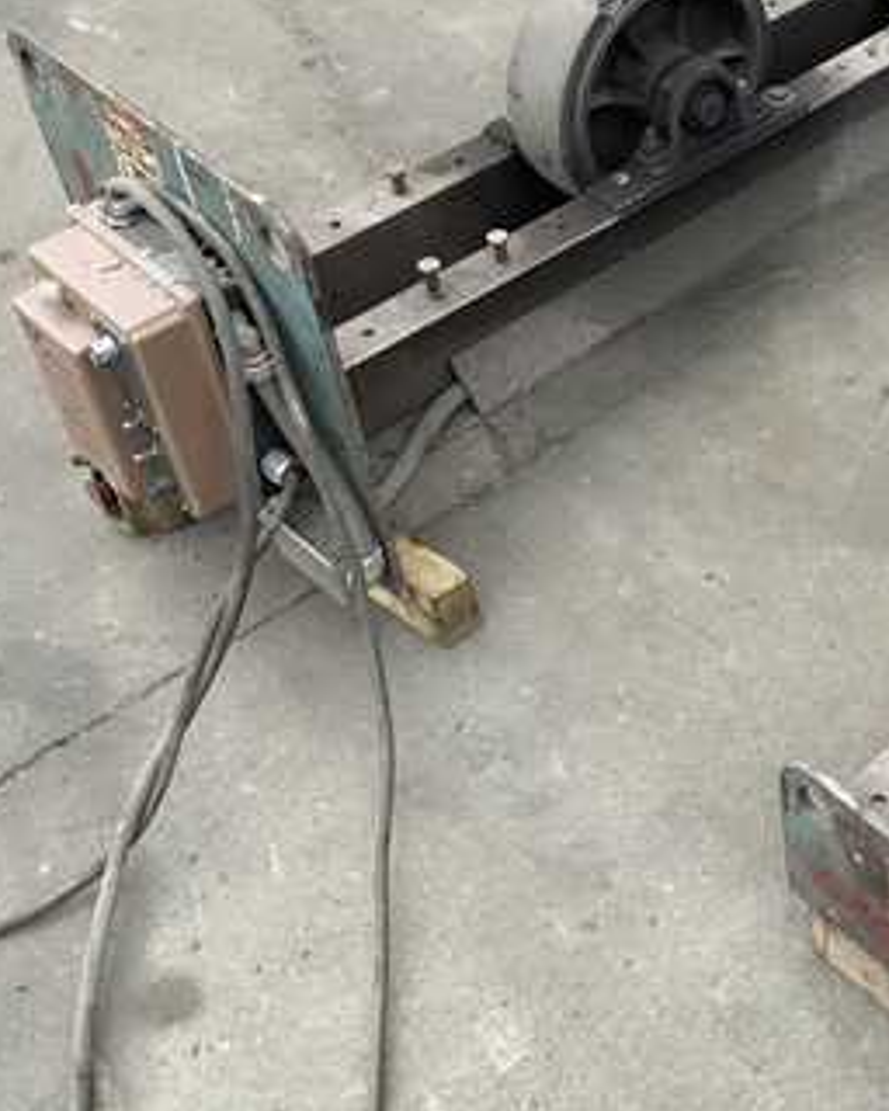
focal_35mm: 53
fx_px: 1743
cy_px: 431
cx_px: 965
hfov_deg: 26.5
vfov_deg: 35.2
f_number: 1.8
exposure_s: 1/450
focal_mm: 3
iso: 16
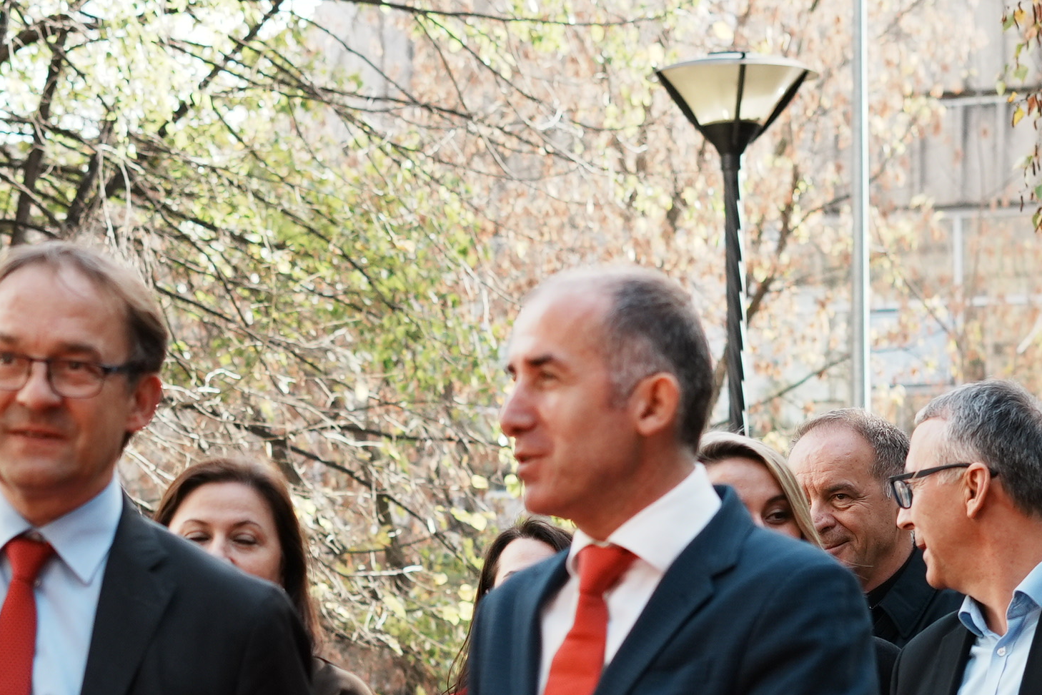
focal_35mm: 158
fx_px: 4573
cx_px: 273
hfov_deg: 13.0
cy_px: 1040
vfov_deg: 8.5
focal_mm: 50
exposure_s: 1/250
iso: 200
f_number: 3.5
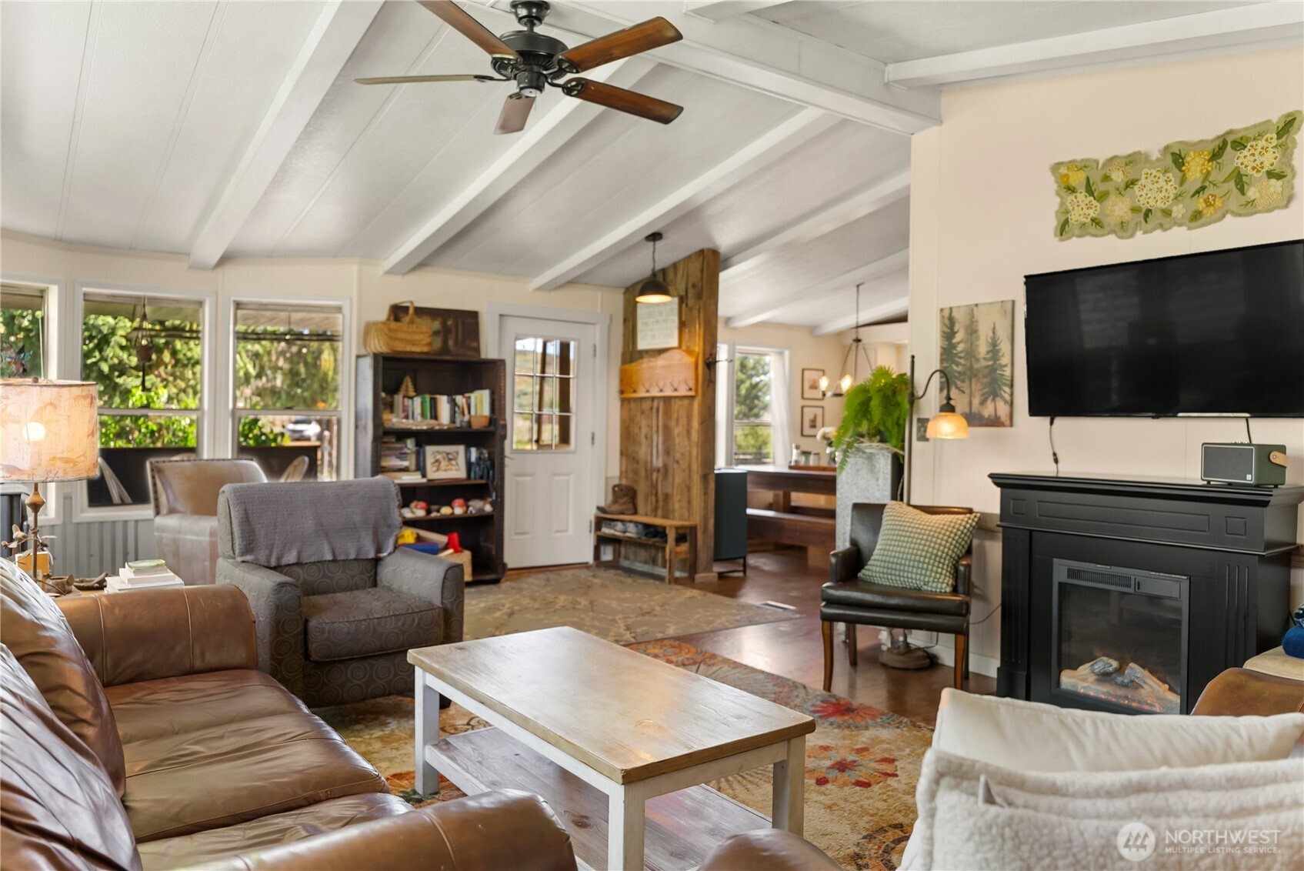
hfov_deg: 73.7
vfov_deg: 53.2
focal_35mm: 24
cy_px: 436
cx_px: 652
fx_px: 870
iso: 400
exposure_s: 1/15
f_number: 2.8
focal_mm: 24
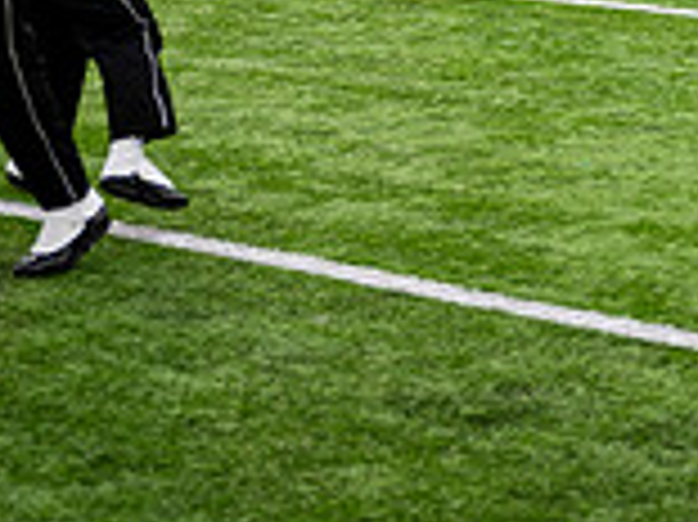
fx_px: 2901
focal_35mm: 144
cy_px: -340
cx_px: 599
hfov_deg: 13.6
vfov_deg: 9.9
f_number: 2.8
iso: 160
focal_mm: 40
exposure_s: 1/500
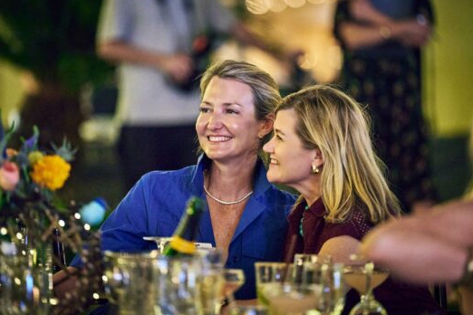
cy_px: 155
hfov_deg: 9.0
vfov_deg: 6.0
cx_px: 232
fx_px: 3022
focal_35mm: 230
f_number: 2.8
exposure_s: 1/100
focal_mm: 200
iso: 3200
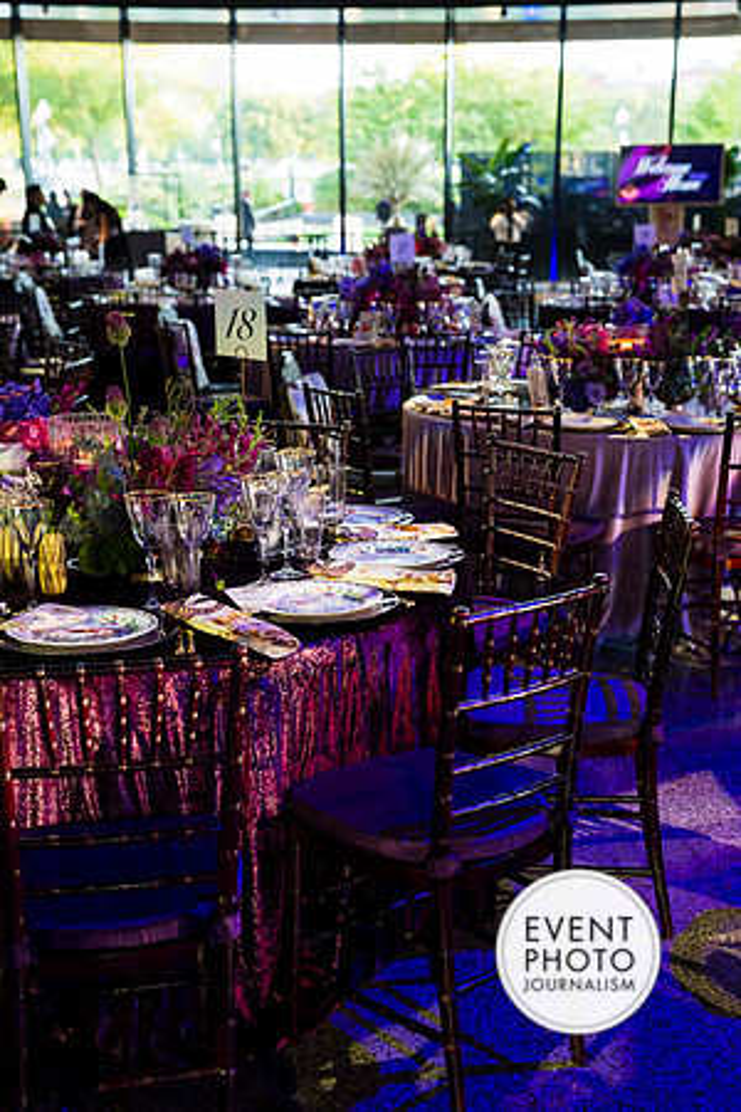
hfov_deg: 28.1
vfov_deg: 41.1
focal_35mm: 48
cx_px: 370
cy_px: 556
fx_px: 1482
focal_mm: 48
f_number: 3.2
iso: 1000
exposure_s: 1/125
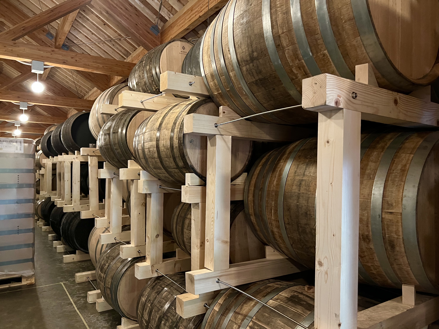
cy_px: 164
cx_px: 220
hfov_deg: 67.3
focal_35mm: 26
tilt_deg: +1.5
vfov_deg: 53.1
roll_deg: +0.4
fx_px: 330
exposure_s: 1/35
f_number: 1.5
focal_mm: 5.7
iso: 640
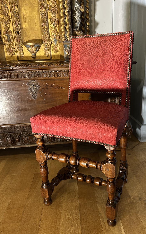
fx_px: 185
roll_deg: +1.0
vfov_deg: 64.6
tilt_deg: -16.6
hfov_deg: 43.0
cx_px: 87
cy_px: 115
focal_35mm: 29
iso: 250
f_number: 1.5
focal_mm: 5.7
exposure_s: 1/50
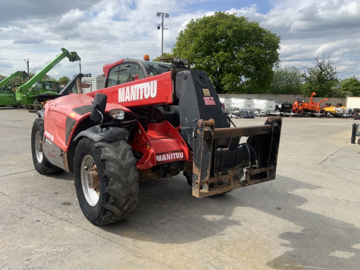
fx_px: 302
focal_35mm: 29
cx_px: 180
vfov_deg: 48.2
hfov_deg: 61.7
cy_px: 135
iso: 16
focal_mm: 3
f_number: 1.8
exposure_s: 1/1534
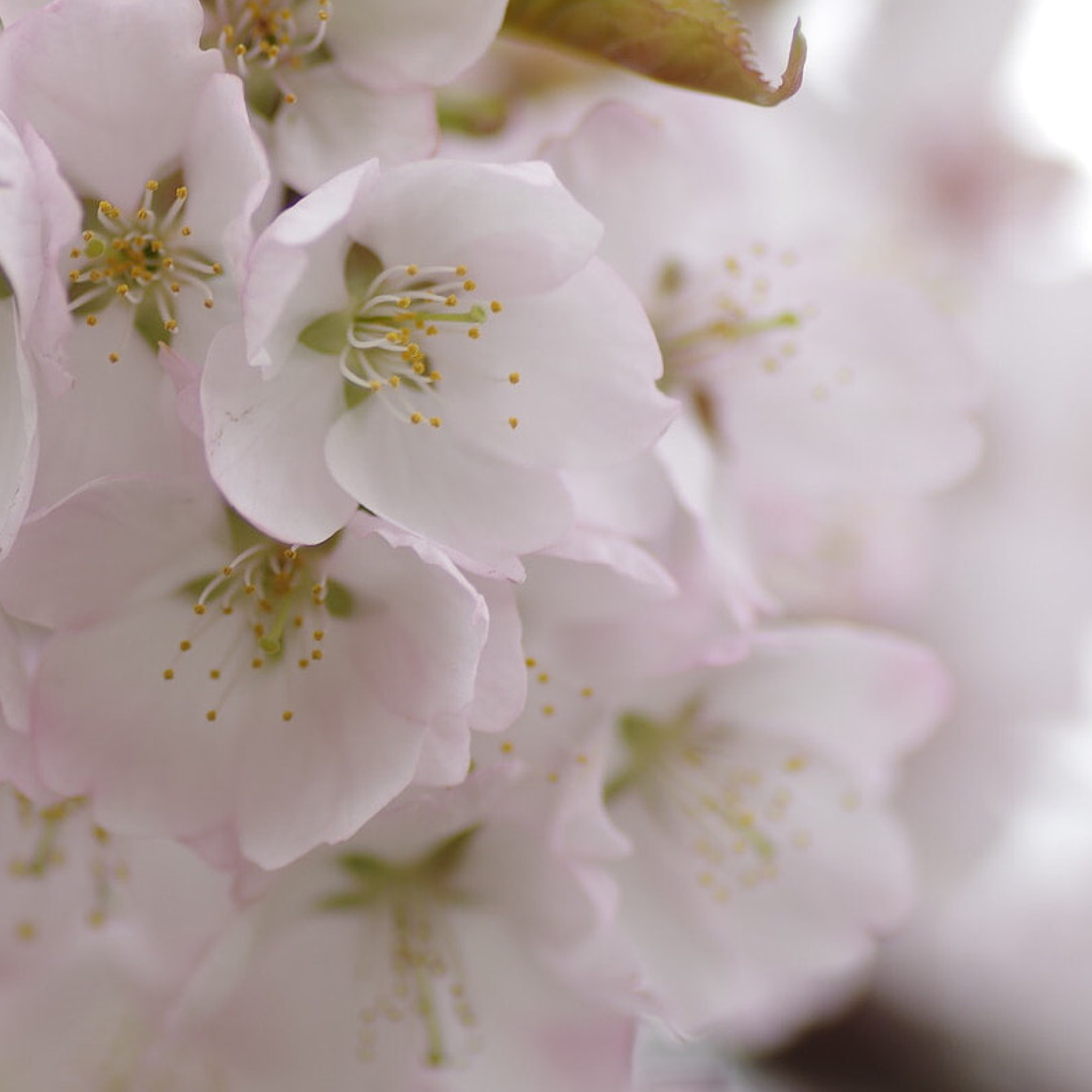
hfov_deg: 7.6
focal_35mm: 231
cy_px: 440
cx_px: 258
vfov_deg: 7.6
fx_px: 8244
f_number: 2.8
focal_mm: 90
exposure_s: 1/200
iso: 100
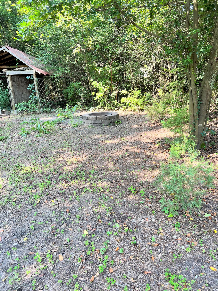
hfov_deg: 53.1
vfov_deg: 67.3
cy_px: 146
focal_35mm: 26
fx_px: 218
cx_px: 109
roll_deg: +2.5
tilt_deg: -14.2
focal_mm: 5.7
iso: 40
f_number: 1.5
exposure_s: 1/121
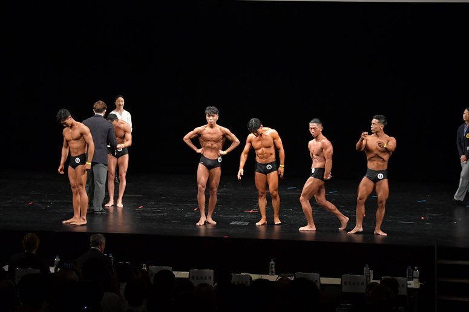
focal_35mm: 108
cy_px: 156
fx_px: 1406
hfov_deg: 18.9
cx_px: 234
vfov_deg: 12.7
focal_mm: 72
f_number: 5.6
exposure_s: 1/400
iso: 3200
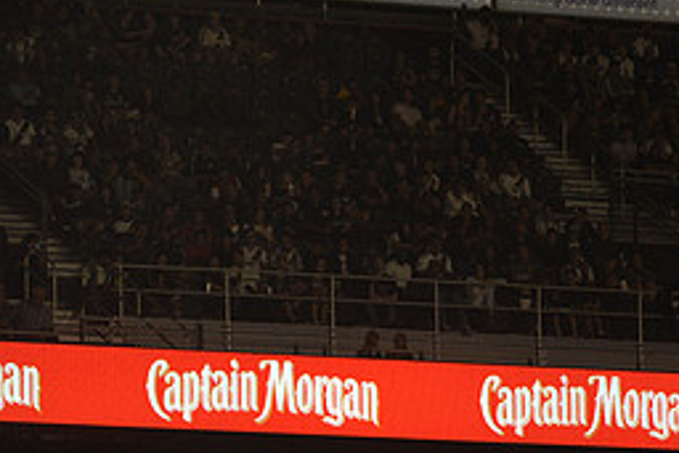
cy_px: 393
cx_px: 321
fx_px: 8549
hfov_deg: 4.5
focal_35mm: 453
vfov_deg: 3.0
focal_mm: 200
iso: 1600
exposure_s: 1/3200
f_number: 2.8
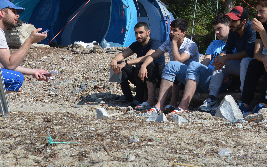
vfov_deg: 13.1
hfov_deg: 20.8
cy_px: 62
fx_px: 728
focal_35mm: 100
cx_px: 145
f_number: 9
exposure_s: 1/160
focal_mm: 52
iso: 100
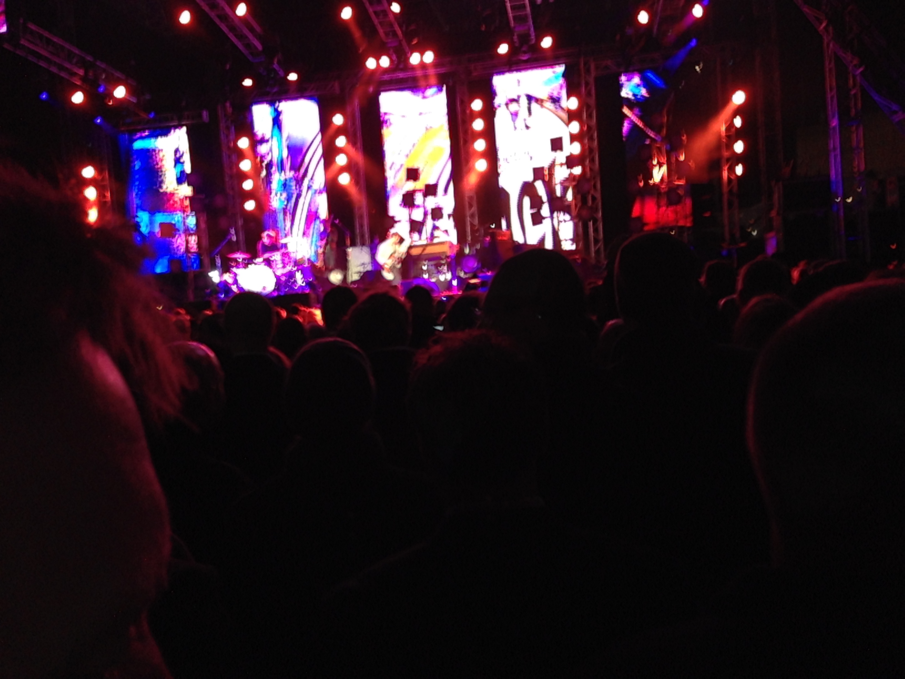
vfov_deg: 22.3
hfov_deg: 29.4
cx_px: 452
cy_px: 340
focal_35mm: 66
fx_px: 1726
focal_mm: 4.12
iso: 200
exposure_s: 1/24
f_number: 2.4
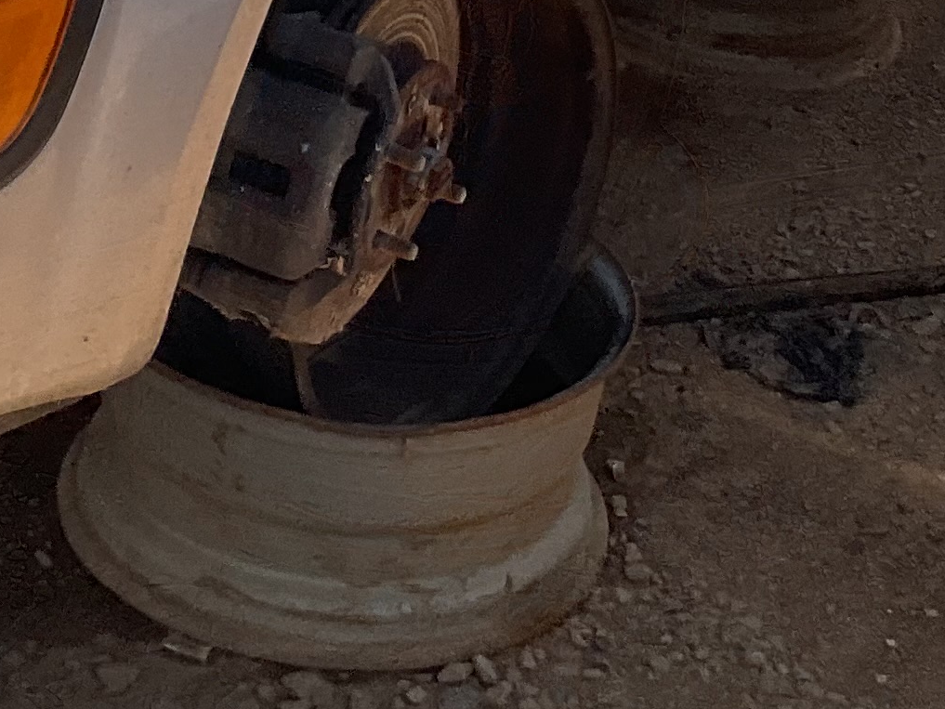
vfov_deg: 12.3
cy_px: -331
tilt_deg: -14.2
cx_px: 464
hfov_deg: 17.1
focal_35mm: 115
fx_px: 3140
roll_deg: -9.1
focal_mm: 3
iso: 16
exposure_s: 1/1786
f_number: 1.8
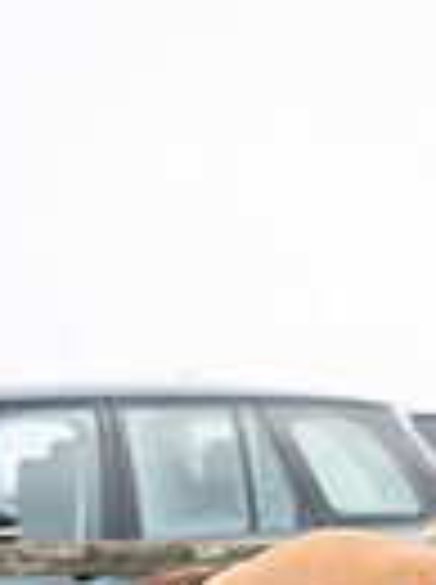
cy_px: 642
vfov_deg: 2.8
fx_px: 12081
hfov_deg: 2.1
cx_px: 950
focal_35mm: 717
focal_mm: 135
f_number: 4.5
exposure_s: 1/1000
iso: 500
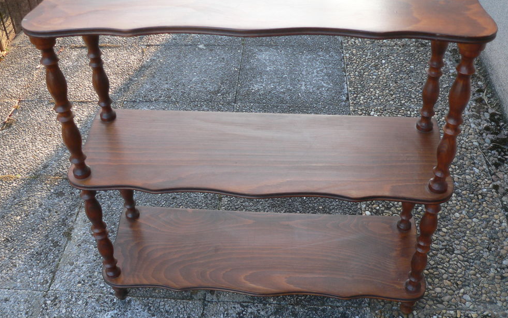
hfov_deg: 50.4
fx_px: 540
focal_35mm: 39
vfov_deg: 32.7
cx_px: 259
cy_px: 136
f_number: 2.8
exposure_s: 1/60
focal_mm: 6
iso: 80
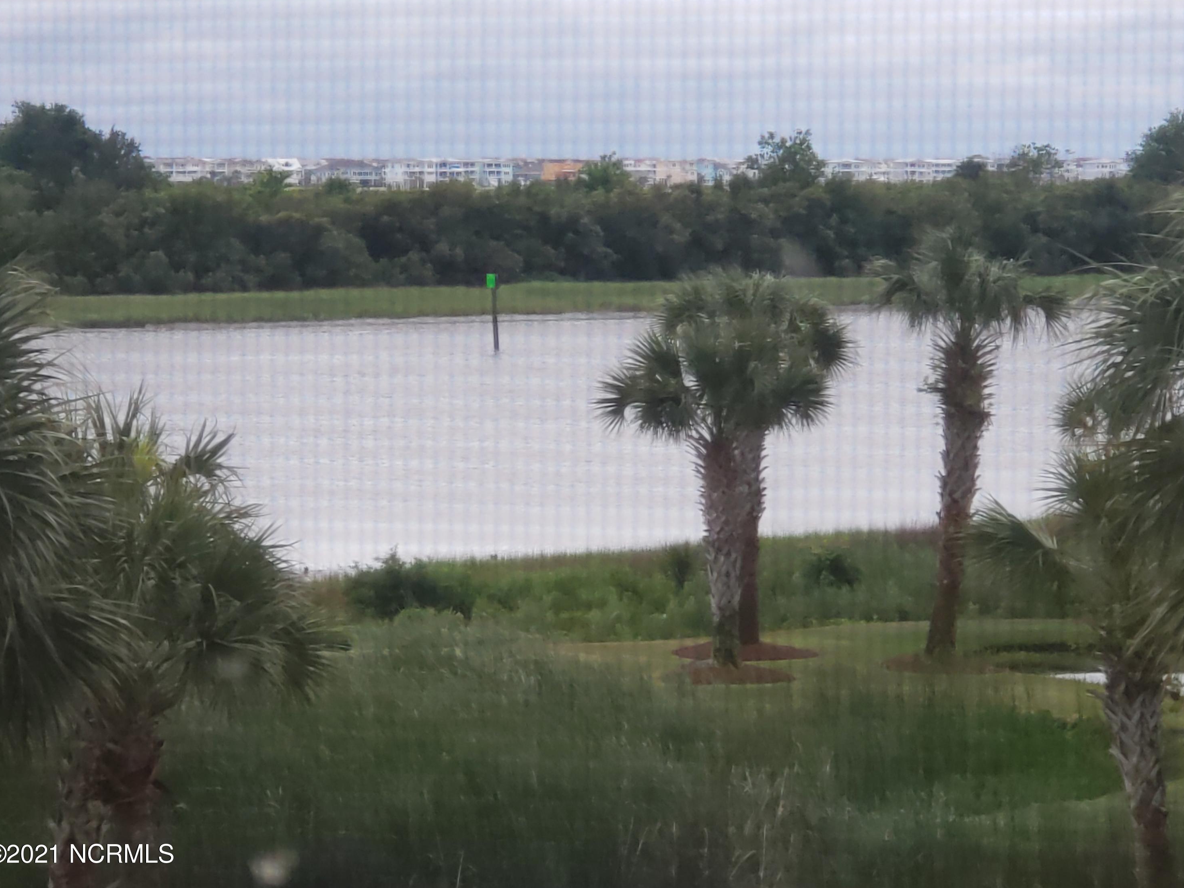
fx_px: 1813
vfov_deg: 27.5
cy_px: 441
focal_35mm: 53
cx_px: 589
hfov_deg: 36.2
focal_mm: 6
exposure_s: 1/120
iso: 50
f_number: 2.4
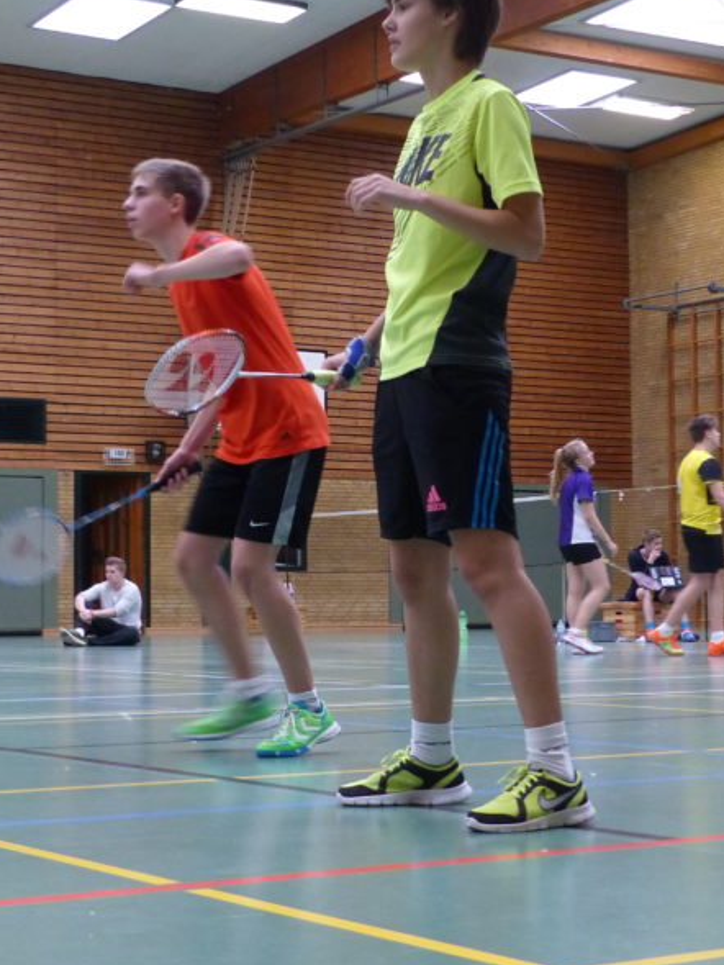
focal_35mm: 73
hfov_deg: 20.2
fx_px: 2035
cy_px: 446
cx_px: 393
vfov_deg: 26.7
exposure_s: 1/60
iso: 400
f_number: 2.8
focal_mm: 7.6
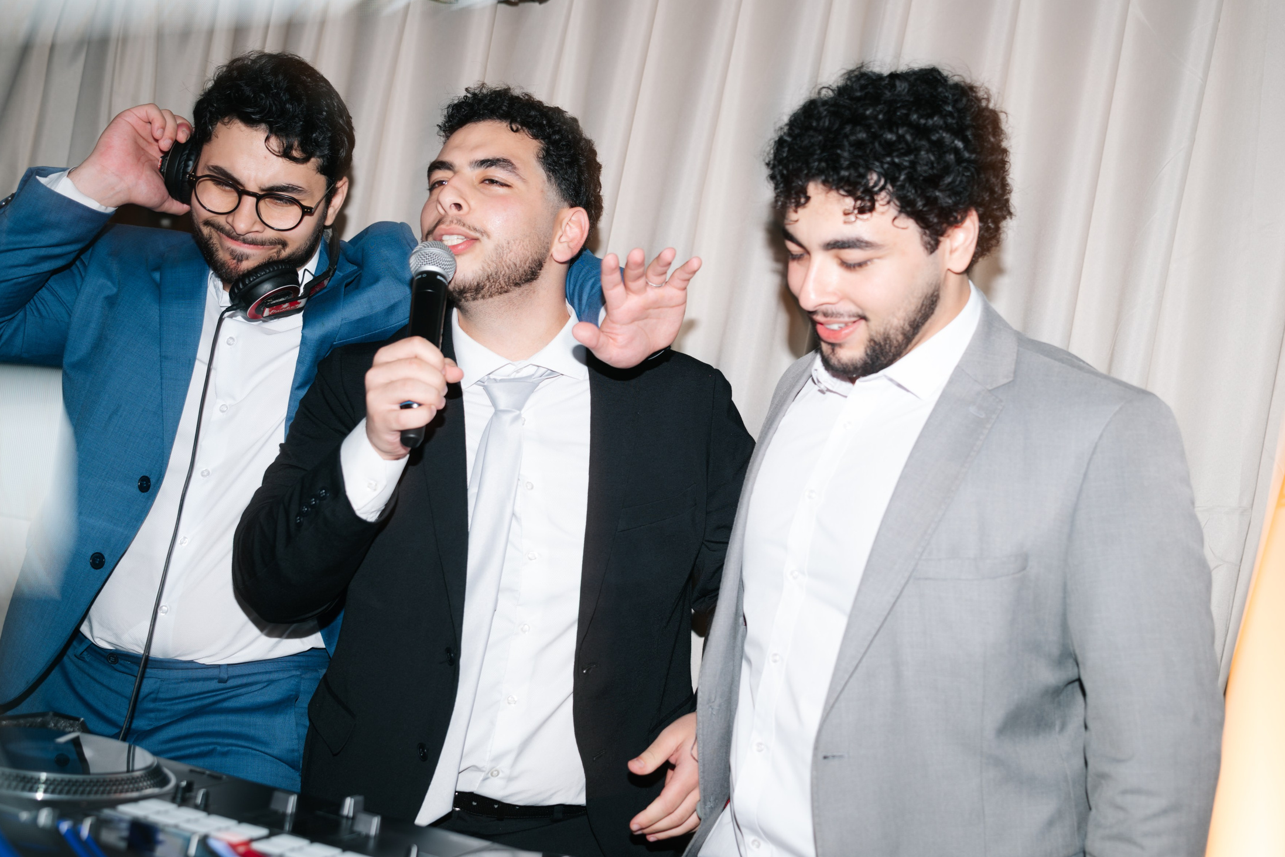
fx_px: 1463
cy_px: 452
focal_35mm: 41
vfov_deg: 32.6
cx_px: 620
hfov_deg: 47.4
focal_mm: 35
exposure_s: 1/15
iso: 32
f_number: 2.8
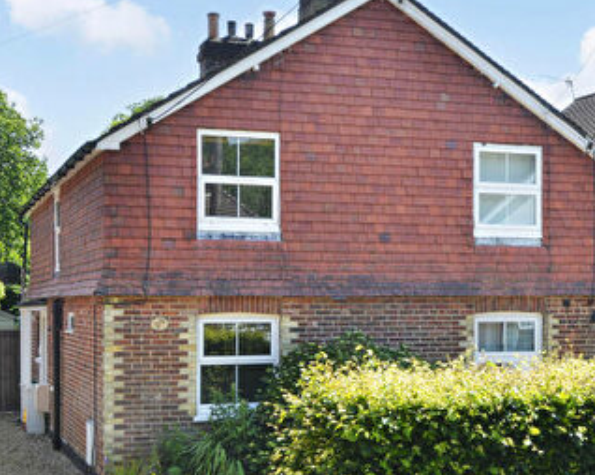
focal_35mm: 62
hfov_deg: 30.4
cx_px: 352
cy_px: 328
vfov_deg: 24.4
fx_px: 1091
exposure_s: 1/80
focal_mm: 30
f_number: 14
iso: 400
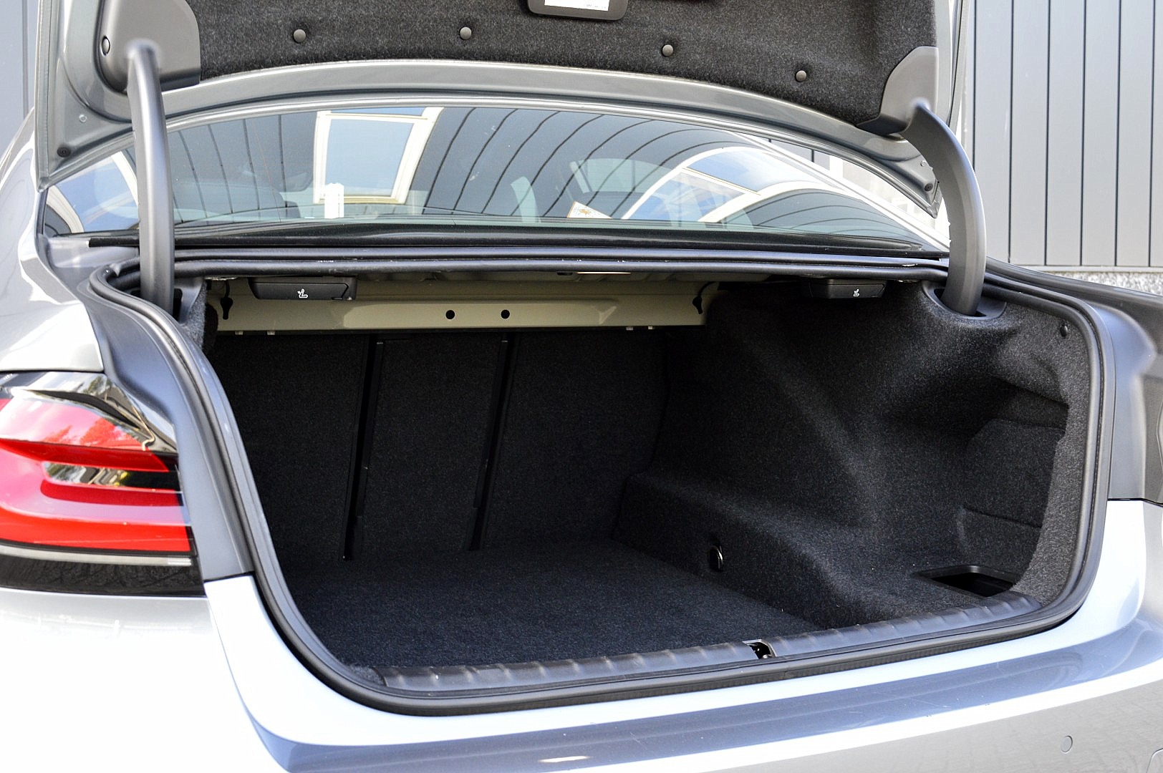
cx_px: 582
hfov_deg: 46.4
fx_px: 1356
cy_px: 386
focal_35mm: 42
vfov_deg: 31.8
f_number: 8
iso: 800
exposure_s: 1/60
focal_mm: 28
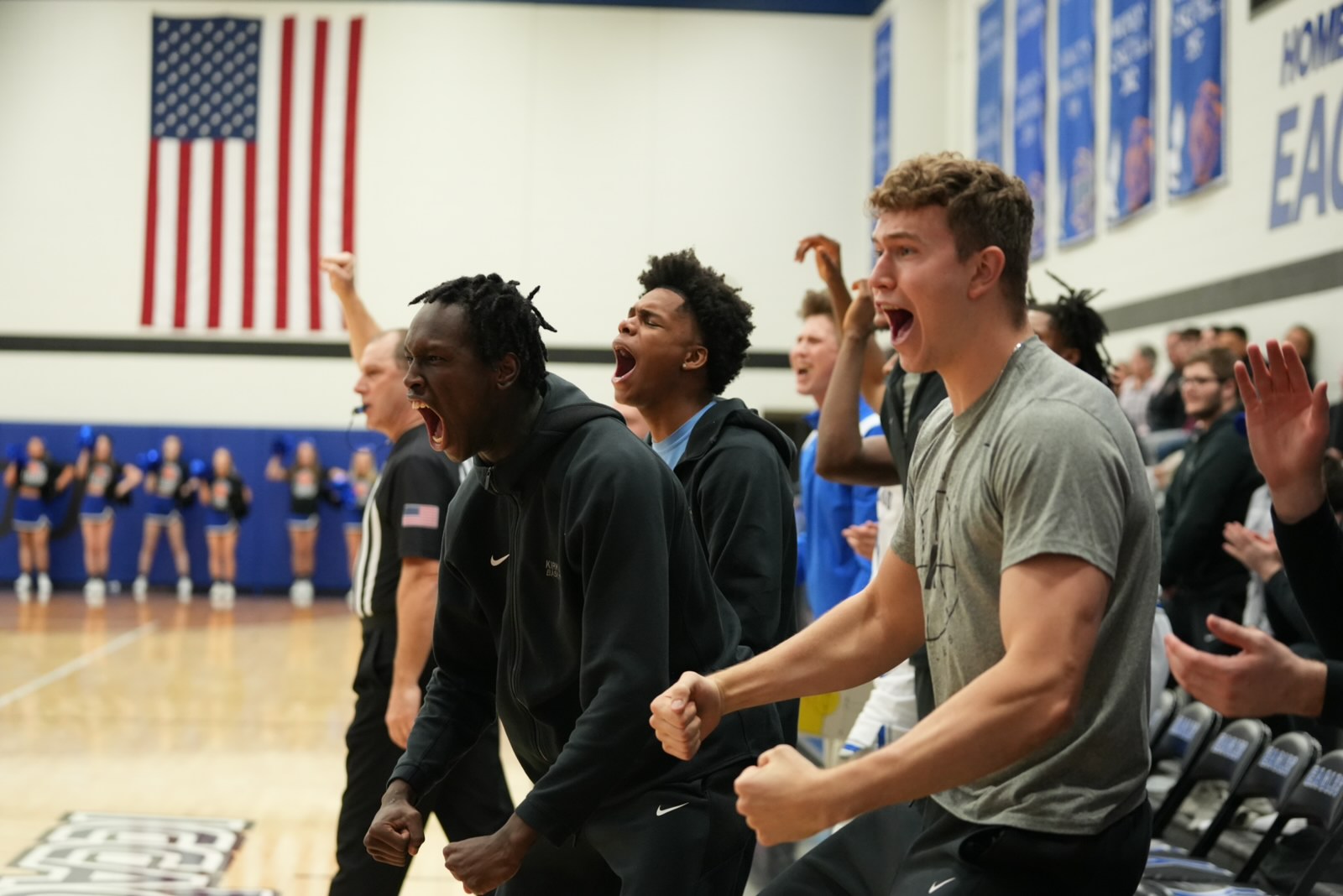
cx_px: 672
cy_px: 448
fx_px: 2612
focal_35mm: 70
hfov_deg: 28.8
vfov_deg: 19.5
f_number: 3.2
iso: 5000
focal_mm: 70
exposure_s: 1/640
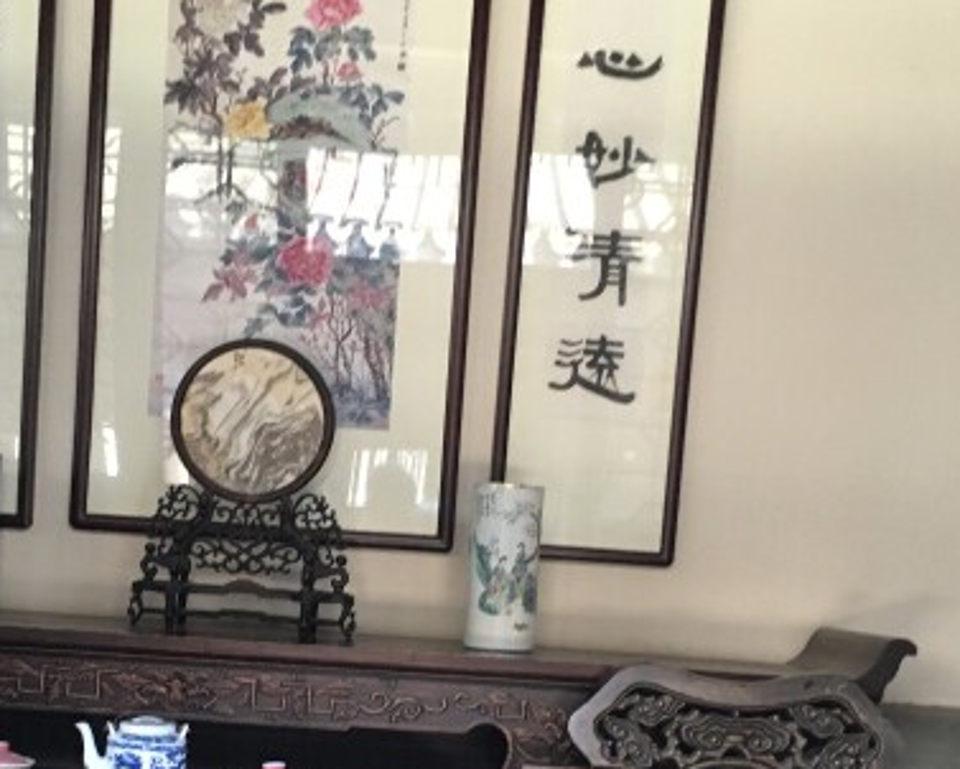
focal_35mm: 60
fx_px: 1706
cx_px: 339
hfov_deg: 31.2
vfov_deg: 24.7
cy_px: 675
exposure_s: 1/33
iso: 200
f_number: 2.2
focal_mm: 4.15
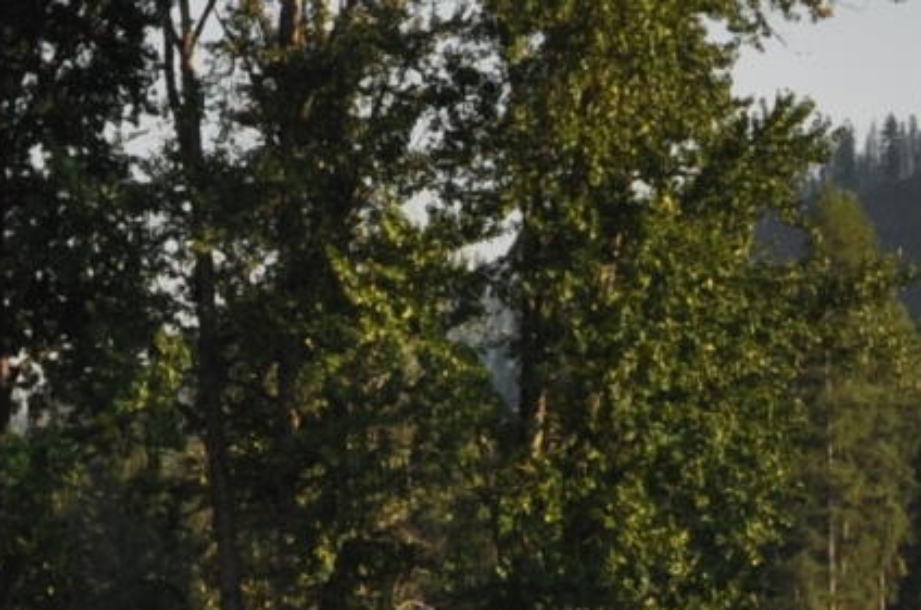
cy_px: 287
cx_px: 695
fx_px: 6511
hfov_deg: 8.1
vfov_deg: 5.4
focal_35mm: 255
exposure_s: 1/320
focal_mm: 24
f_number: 9
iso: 200
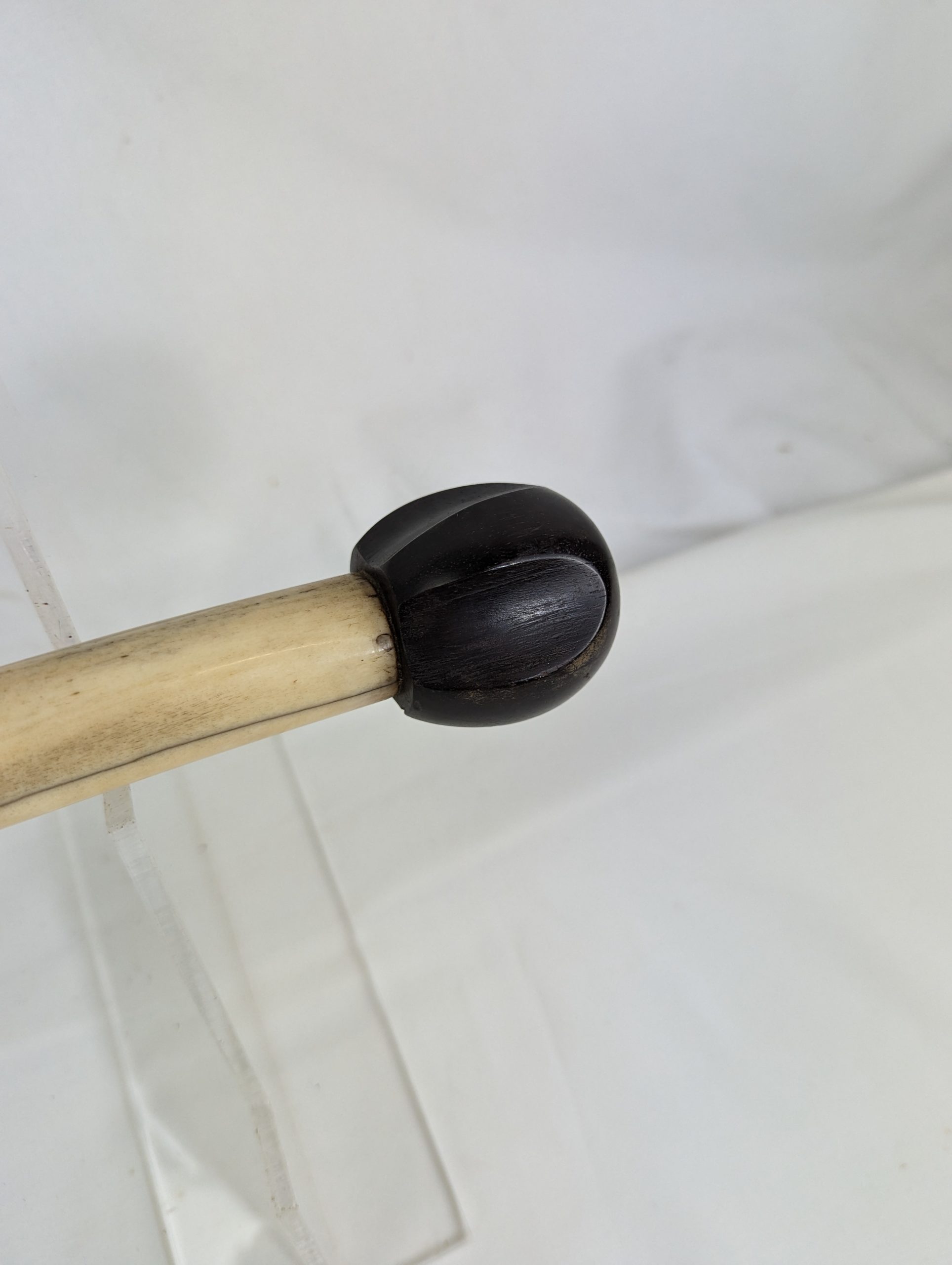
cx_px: 476
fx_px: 878
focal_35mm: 24
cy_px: 632
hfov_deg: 56.9
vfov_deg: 71.5
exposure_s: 1/258
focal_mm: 6.81
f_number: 1.85
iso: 102
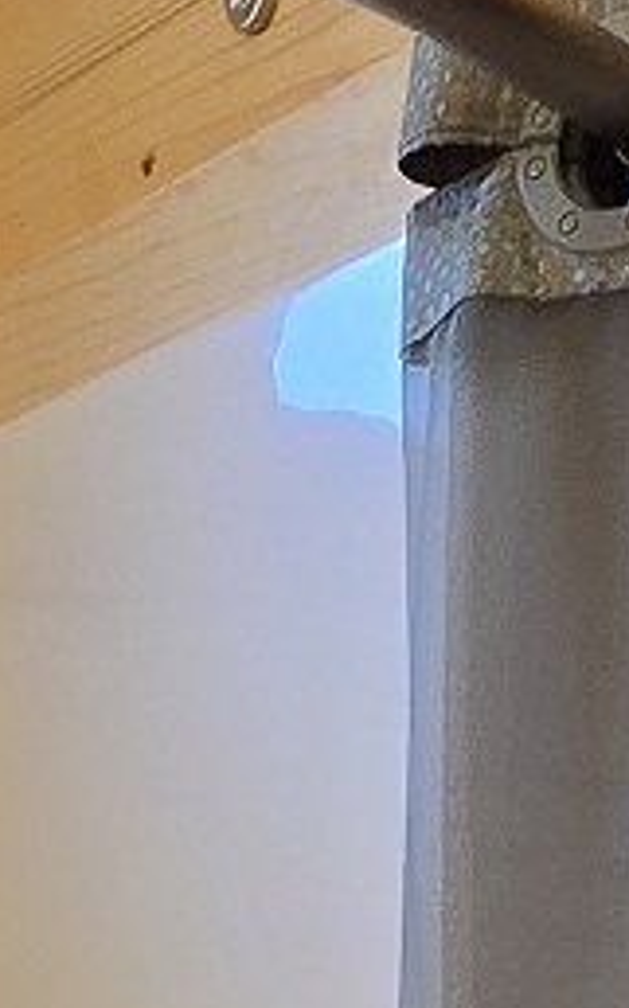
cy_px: 2442
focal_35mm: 107
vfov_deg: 13.7
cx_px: -332
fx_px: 2938
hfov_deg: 11.7
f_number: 2.2
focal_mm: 2.2
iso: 80
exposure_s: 1/60
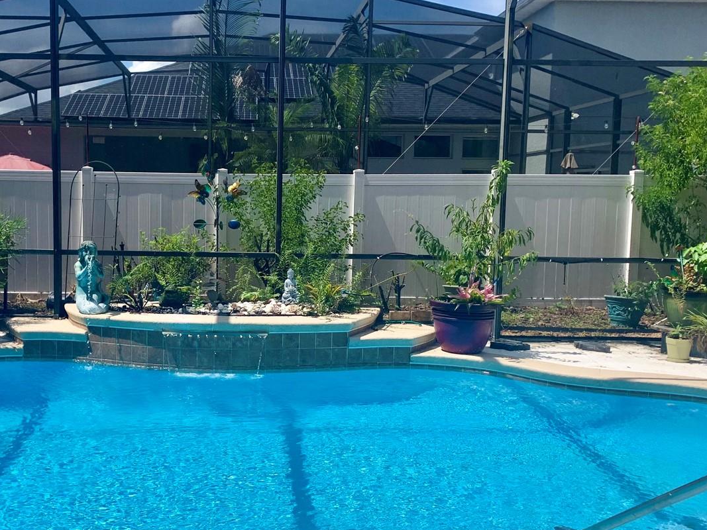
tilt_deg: -7.7
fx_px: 796
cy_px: 280
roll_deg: -0.8
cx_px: 243
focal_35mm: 39
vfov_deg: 36.8
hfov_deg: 47.2
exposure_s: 1/1992
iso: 25
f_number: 1.8
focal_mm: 4.25
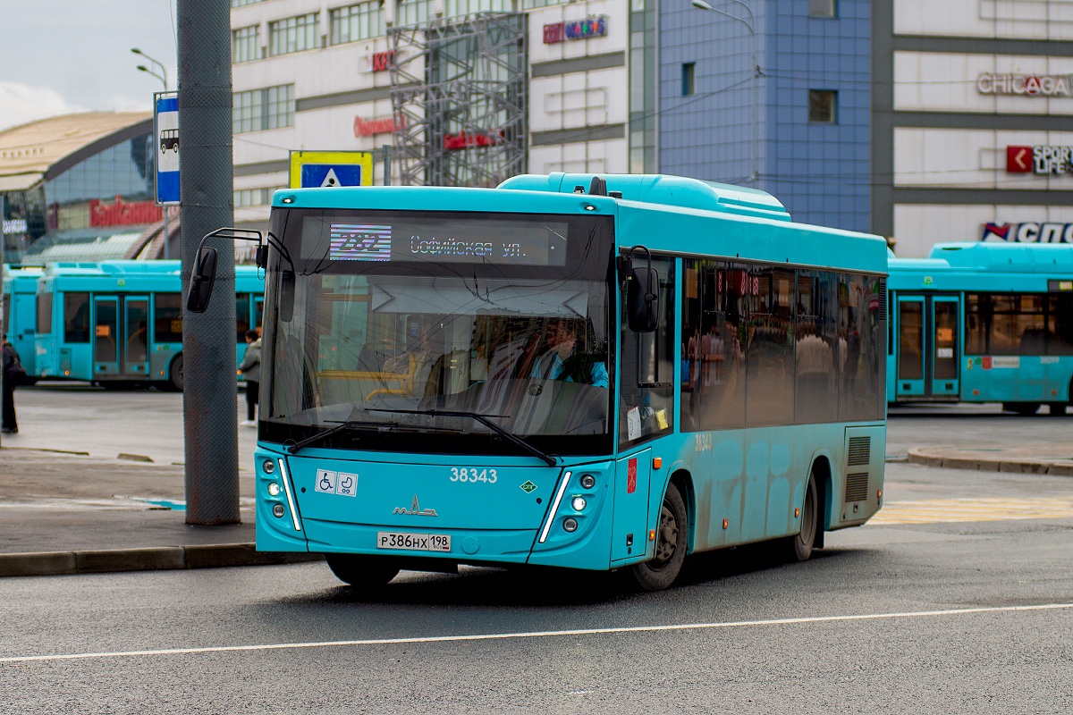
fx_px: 2384
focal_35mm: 80
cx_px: 536
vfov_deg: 17.1
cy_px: 358
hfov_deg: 25.4
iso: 200
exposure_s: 1/800
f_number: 4.5
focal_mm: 80
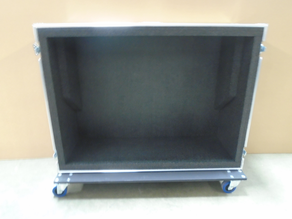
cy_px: 110
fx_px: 219
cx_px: 146
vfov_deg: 53.1
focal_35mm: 26
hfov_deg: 67.3
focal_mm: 4.6
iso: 400
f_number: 3.2
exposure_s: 1/5
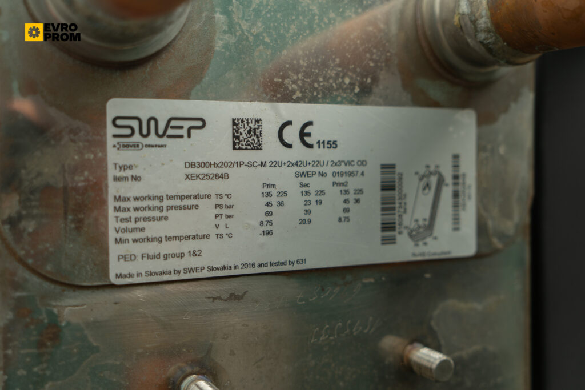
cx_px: 292
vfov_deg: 32.6
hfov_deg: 47.4
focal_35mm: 41
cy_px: 195
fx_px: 666
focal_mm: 41
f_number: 4
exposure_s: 1/160
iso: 125
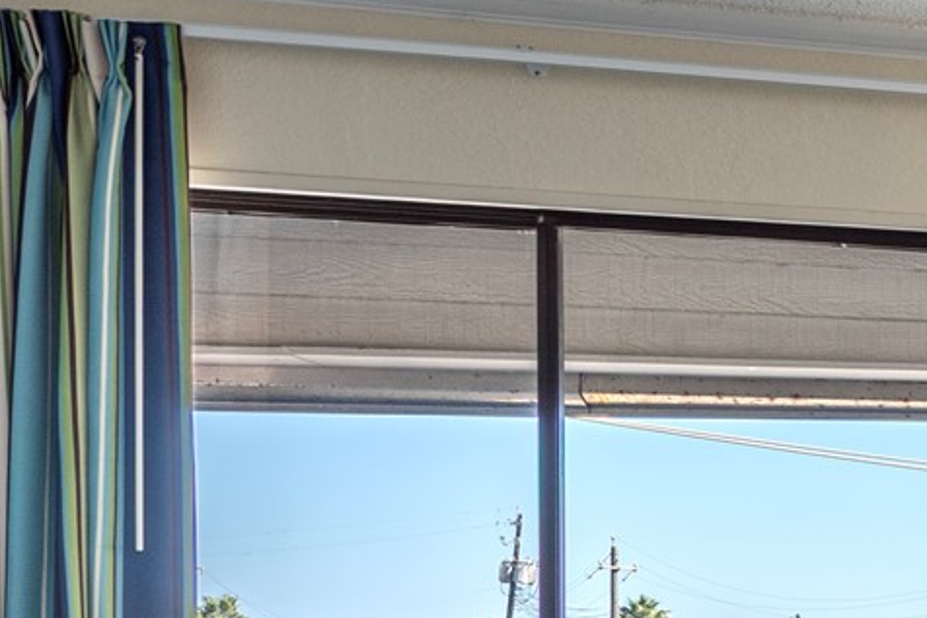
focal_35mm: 73
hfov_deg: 18.7
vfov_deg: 18.0
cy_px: 680
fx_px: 1879
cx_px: 1820
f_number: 9
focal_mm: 16
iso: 100
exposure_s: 1/13
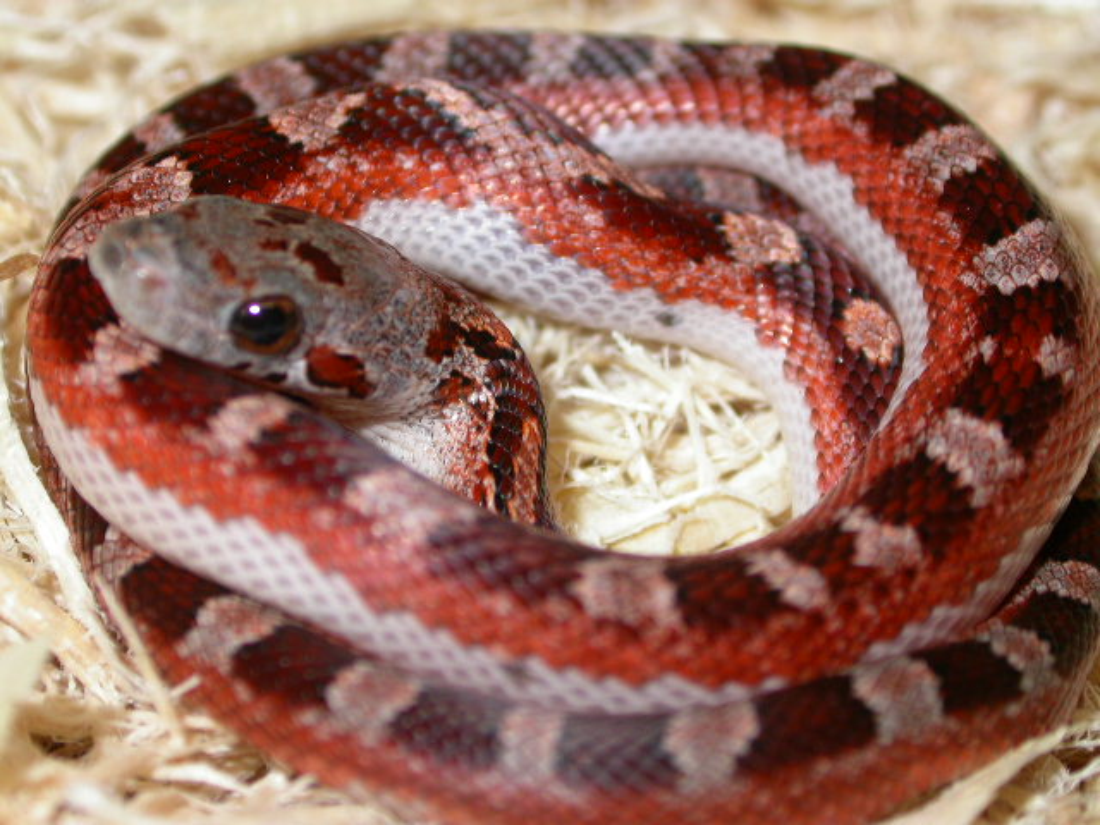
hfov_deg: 16.4
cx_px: 550
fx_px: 3813
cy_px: 412
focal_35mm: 120
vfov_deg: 12.3
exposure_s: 1/60.3
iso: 100
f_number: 4.4
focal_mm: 24.9
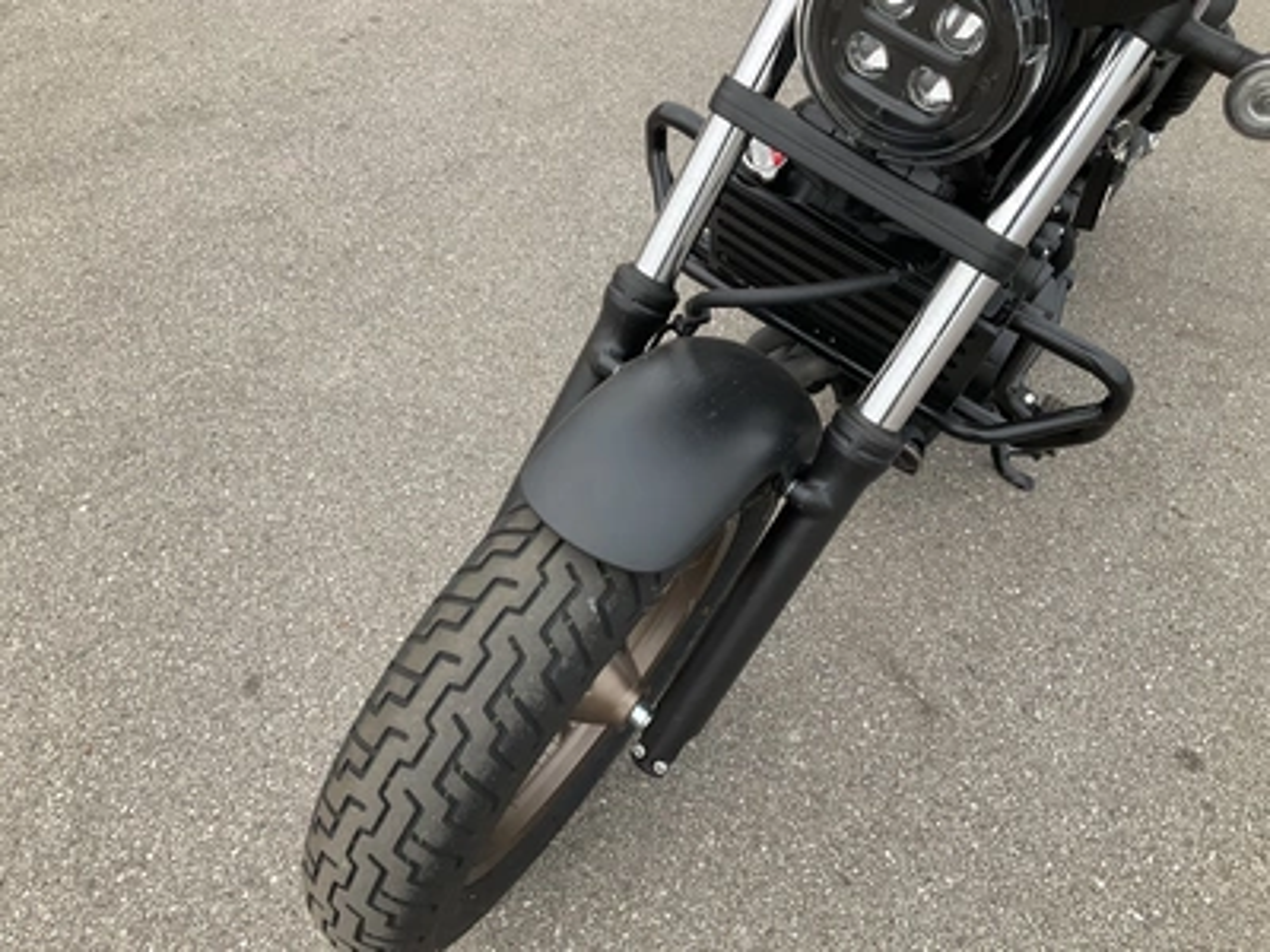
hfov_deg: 61.7
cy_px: 476
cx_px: 635
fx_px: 1064
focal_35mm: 29
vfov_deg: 48.2
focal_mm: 3
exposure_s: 1/816
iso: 25
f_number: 1.8
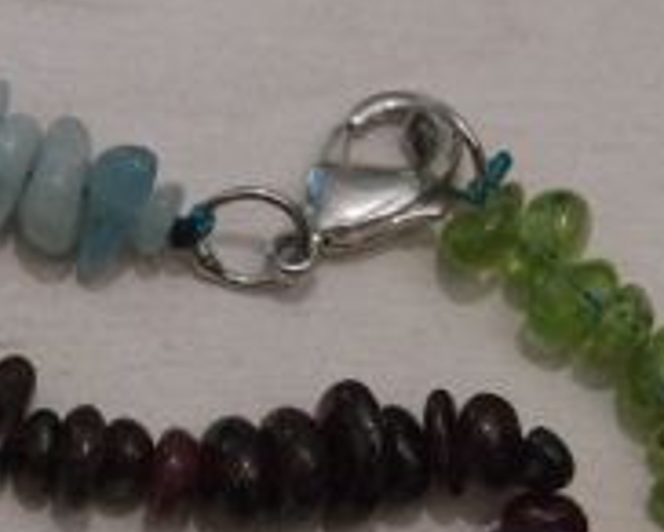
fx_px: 3895
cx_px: 4
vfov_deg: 7.8
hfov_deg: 9.7
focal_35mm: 198
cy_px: 609
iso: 3200
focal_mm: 42
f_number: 5.6
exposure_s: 1/50
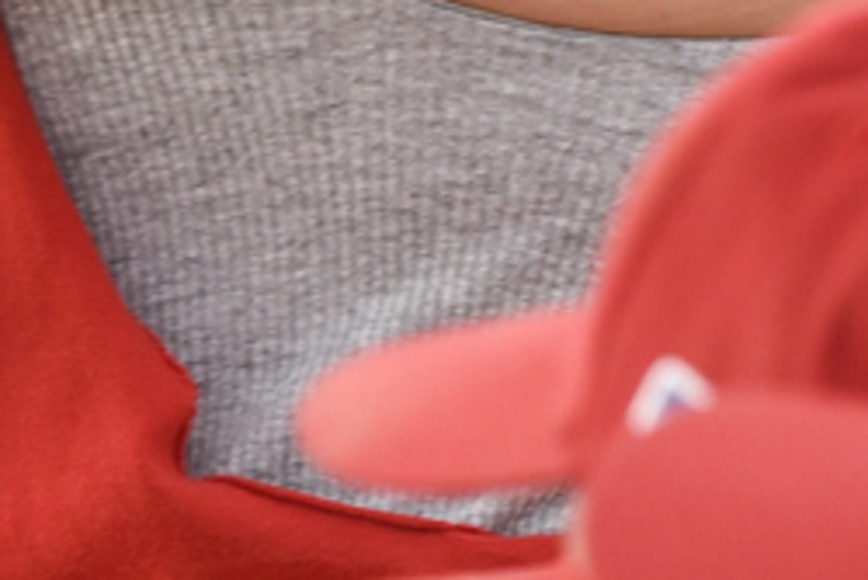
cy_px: -149
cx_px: -406
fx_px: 29480
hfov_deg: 1.7
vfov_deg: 1.1
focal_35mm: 1222
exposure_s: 1/250
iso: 320
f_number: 4.5
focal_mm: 170
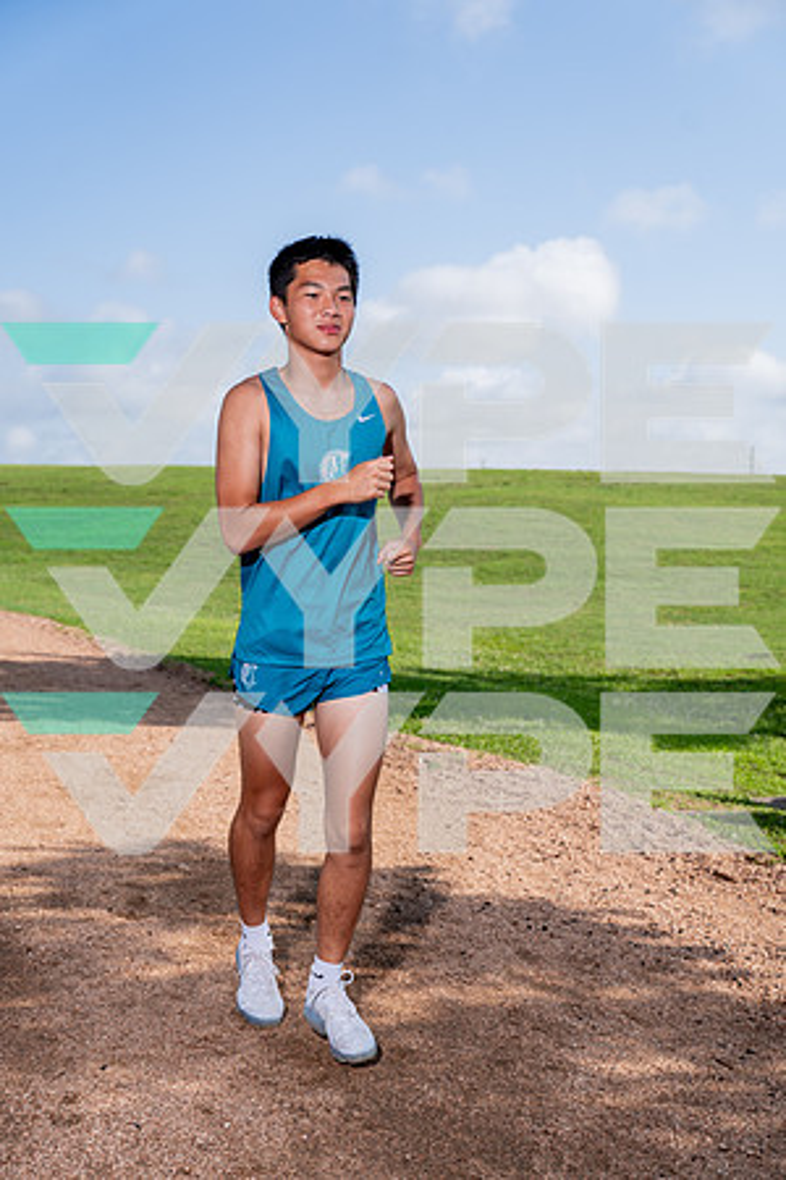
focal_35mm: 43
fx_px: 1408
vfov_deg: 45.4
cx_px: 393
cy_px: 590
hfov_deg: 31.2
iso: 100
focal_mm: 43
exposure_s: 1/640
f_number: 4
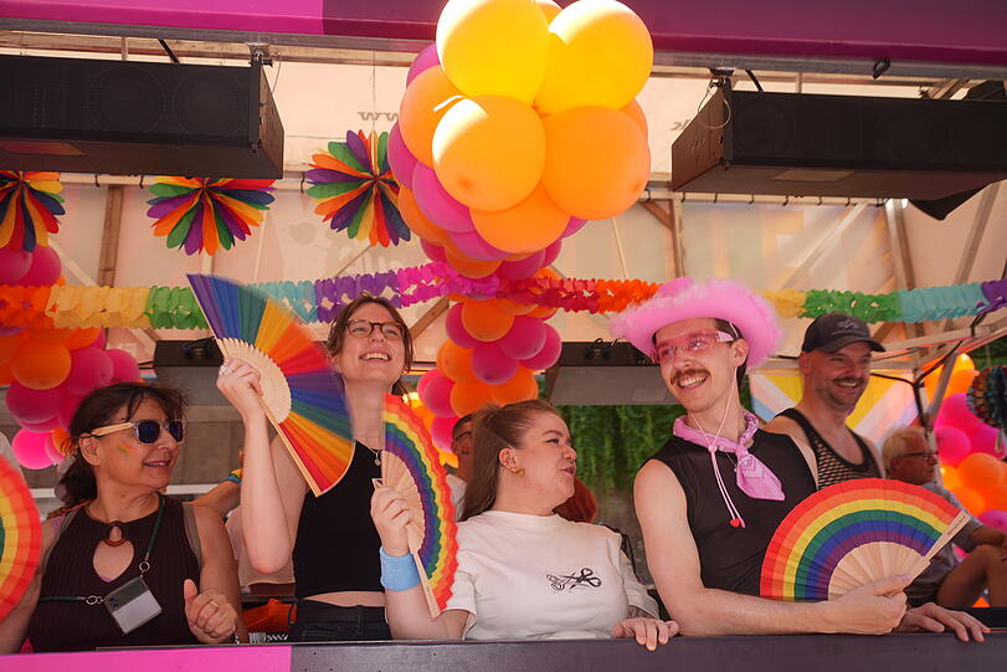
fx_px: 839
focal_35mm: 30
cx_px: 504
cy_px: 336
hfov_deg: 61.9
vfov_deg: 43.6
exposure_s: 1/80
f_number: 4.5
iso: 50
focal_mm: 30
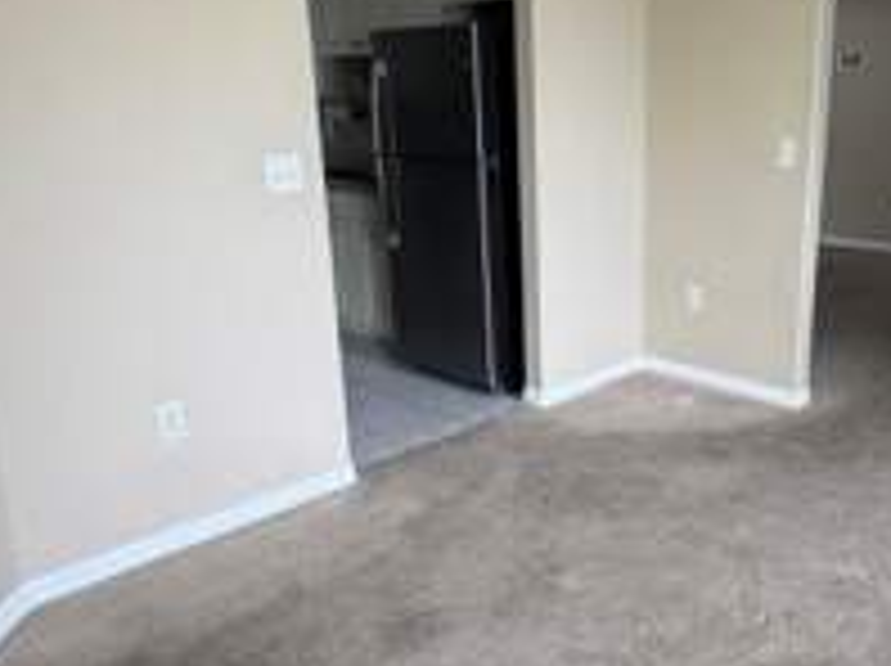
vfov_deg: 41.7
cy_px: 346
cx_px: 621
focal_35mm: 34
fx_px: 874
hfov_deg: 52.6
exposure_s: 1/120
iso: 200
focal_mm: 2.22
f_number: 2.2
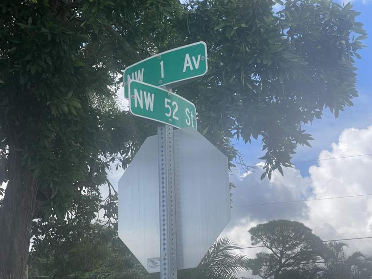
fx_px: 688
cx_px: 186
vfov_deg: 22.9
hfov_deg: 30.3
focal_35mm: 64
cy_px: 140
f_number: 2.2
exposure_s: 1/840
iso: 20
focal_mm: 7.5
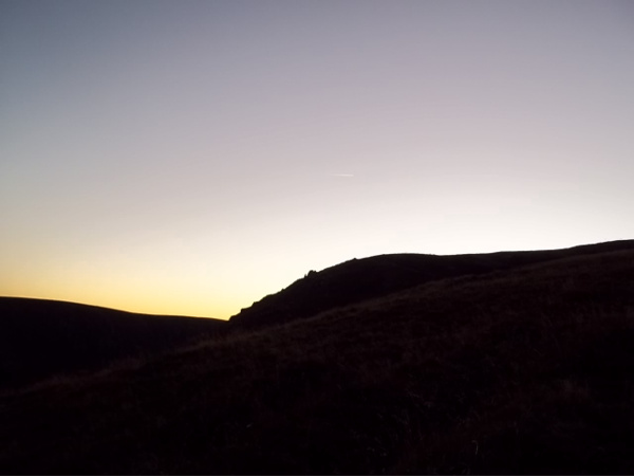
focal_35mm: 36
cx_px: 317
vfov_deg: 39.7
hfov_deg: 51.4
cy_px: 238
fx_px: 659
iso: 89
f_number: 3.1
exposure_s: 1/30
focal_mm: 6.5
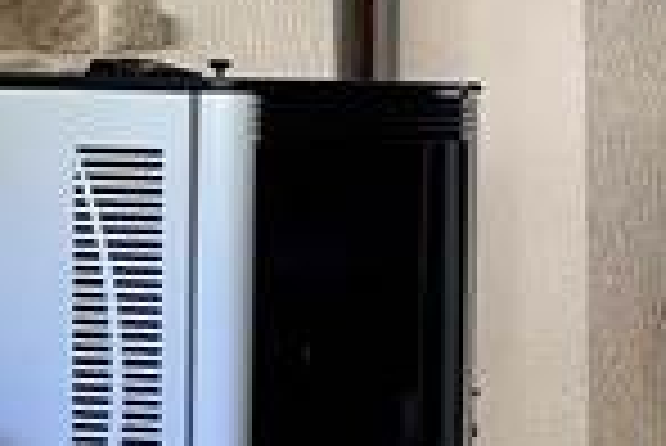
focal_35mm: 146
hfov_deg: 10.9
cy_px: 95
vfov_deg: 9.4
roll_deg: -0.7
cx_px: 1786
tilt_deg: -0.5
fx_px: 2704
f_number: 1.6
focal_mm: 5.1
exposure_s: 1/60
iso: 160
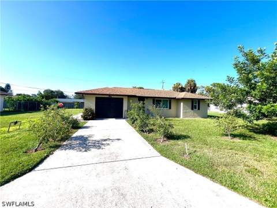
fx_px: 104
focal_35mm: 13
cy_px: 104
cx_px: 138
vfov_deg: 89.9
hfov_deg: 106.2
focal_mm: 1.57
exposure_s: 1/1449
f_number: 1.8
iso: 32
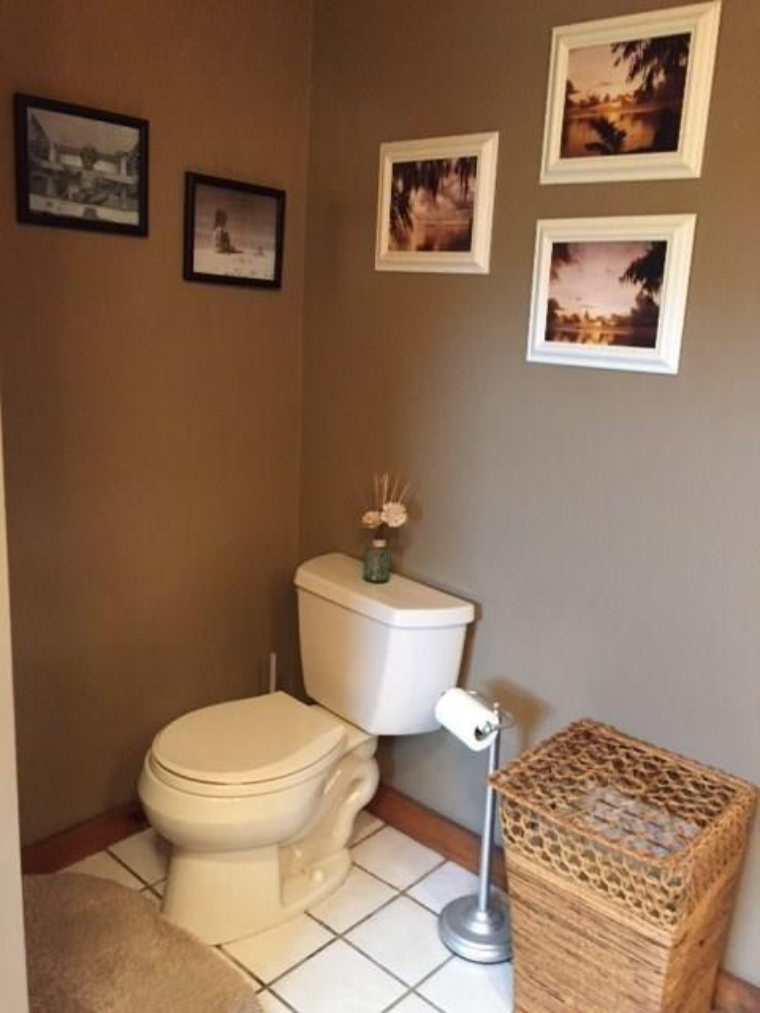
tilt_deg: -14.5
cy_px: 506
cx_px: 380
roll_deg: -1.9
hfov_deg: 48.2
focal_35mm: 29
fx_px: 849
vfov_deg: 61.7
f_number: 2.2
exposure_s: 1/15
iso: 250
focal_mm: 4.15
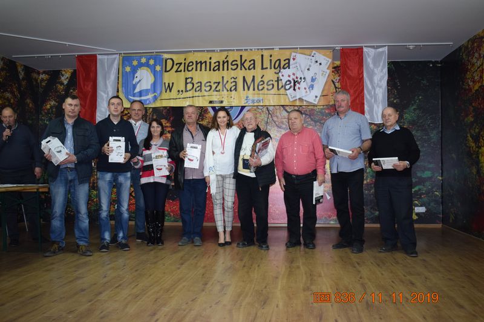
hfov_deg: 57.2
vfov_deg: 40.0
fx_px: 444
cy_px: 161
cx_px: 242
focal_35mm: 33
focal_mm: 22
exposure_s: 1/60
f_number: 3.8
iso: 1250
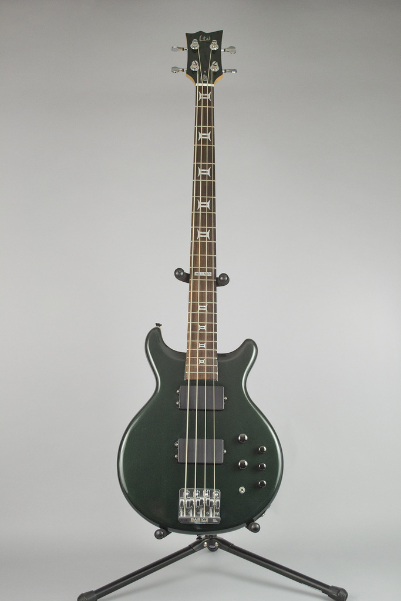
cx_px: 200
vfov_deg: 38.9
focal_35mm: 51
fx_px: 852
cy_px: 300
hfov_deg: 26.5
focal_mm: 34
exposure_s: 1/50
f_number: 5
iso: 400
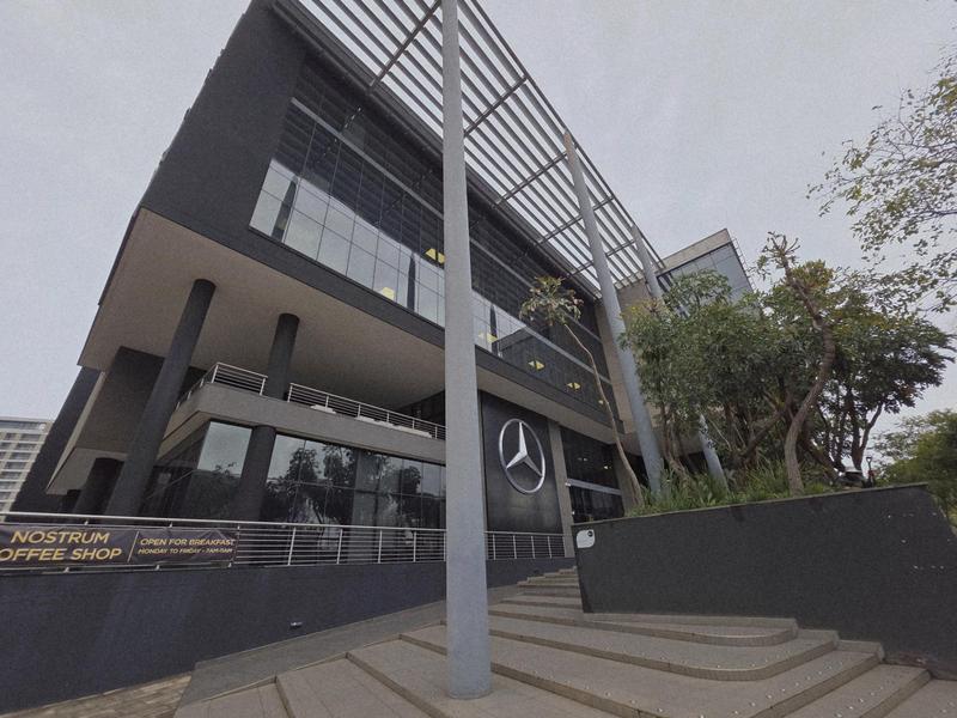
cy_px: 359
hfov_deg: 106.2
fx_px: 359
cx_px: 478
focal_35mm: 13
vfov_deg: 89.9
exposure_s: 1/580
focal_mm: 2.2
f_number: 1.9
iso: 40
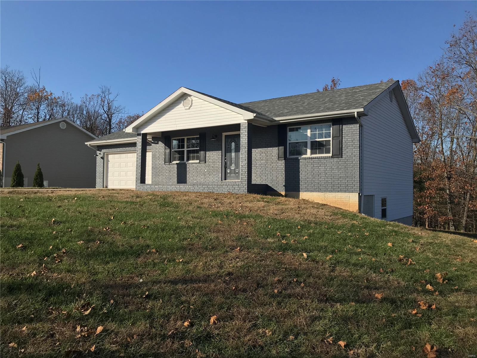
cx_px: 238
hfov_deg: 63.4
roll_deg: +2.0
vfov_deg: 49.7
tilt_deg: +2.6
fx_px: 386
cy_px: 179
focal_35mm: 28
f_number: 1.8
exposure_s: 1/1742
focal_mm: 3.99
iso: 20
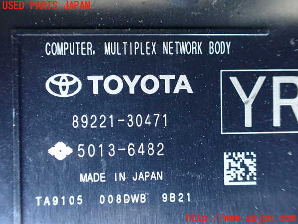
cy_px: 112
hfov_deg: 60.0
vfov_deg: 46.8
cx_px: 149
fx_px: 258
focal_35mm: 30
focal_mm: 5.4
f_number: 2.3
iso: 1000
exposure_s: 1/30
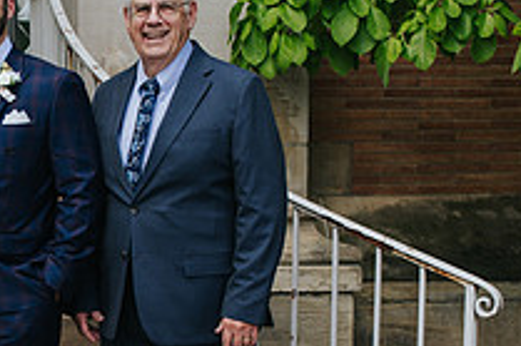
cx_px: -75
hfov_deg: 17.7
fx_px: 1605
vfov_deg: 12.2
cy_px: 339
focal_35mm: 111
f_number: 3.5
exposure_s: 1/400
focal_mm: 35
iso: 160
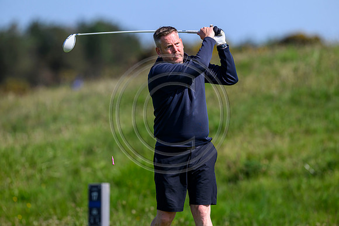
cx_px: 170
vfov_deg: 3.4
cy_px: 113
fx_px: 3767
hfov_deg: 5.2
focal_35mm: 400
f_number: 4.5
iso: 500
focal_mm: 400
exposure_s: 1/4000
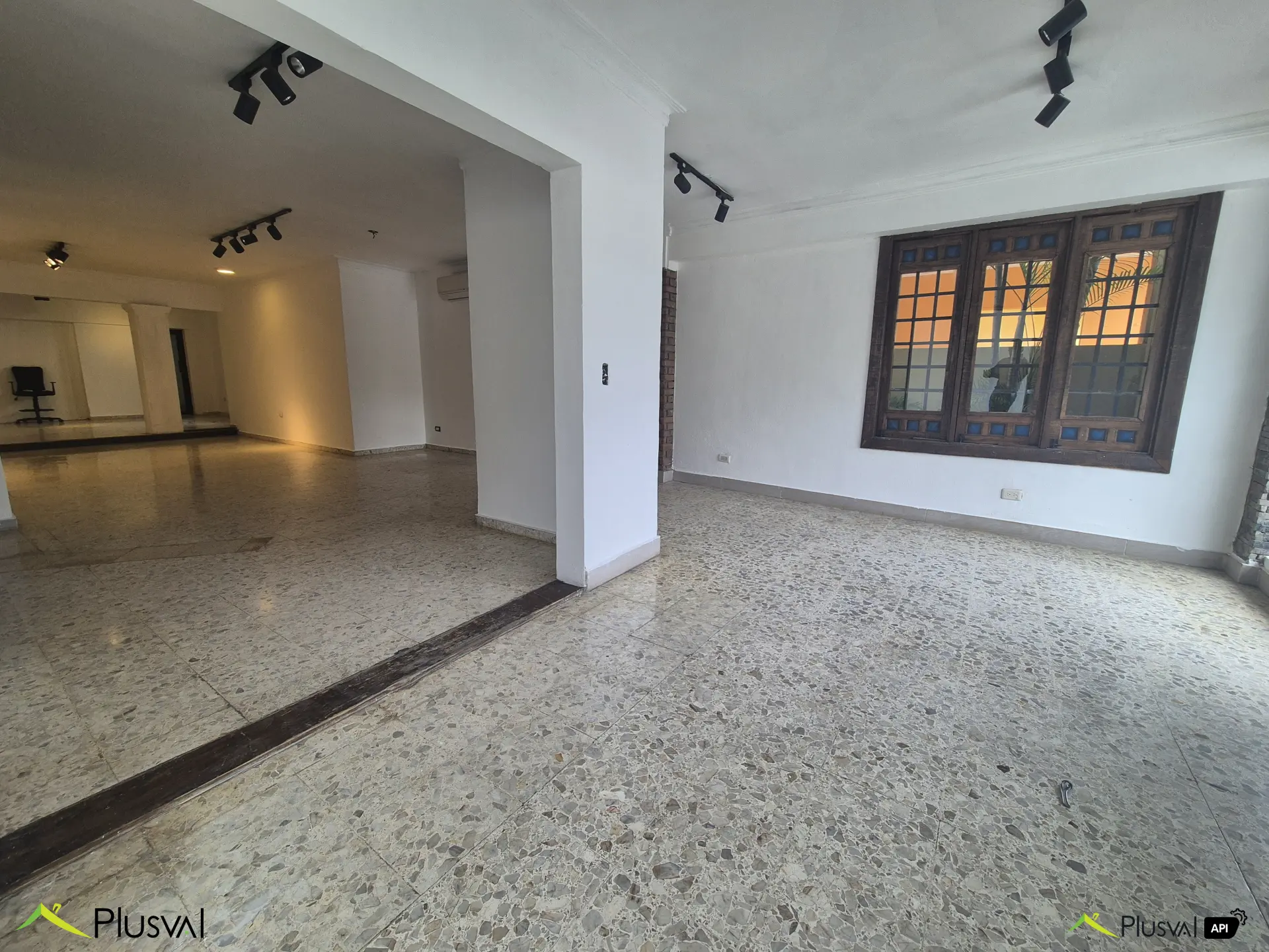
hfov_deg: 106.2
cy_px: 476
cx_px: 634
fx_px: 477
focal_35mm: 13
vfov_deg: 89.9
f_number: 2.2
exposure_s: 1/120
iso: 80
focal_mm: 2.2
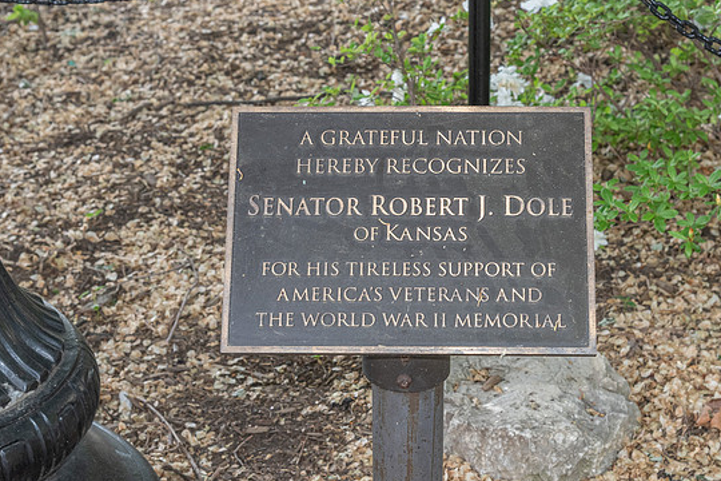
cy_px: 232
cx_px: 393
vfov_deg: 16.5
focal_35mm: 83
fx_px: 1662
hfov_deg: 24.5
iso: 1250
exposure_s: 1/125
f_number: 8
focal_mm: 55
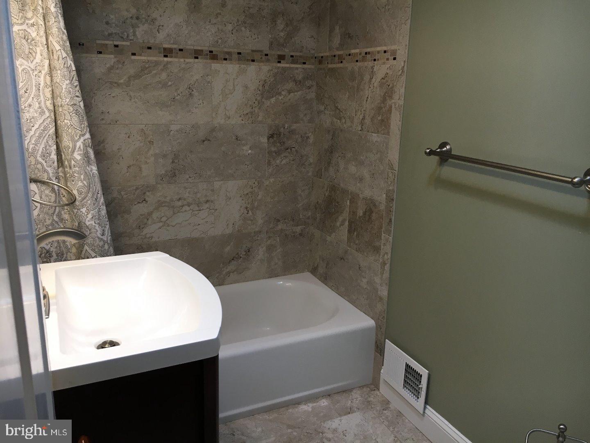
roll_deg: -1.0
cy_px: 222
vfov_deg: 48.2
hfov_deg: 61.7
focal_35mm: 29
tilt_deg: -15.6
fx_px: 494
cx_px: 295
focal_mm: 4.15
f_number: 2.2
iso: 25
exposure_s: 1/30
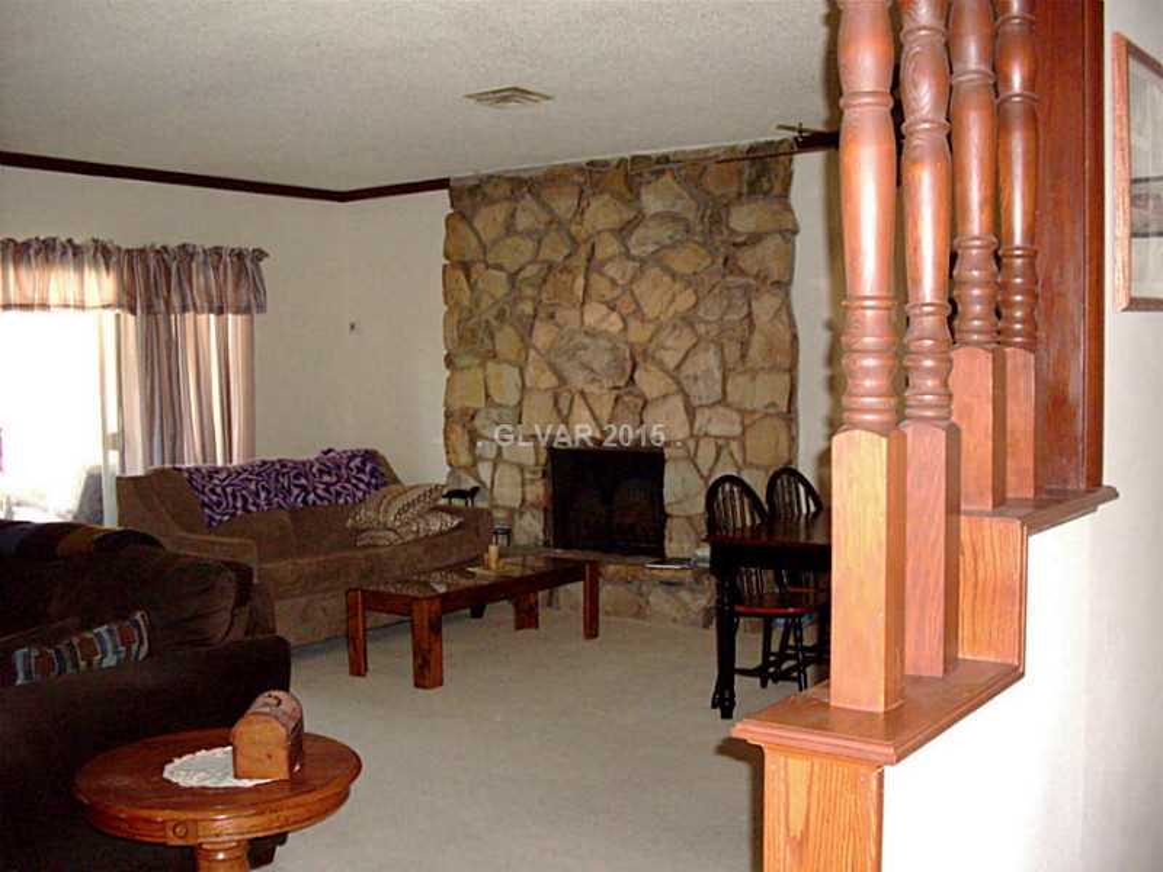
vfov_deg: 37.7
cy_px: 436
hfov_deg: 49.0
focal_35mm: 38
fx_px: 1277
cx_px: 582
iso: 120
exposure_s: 1/45
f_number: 2.8
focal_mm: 6.3
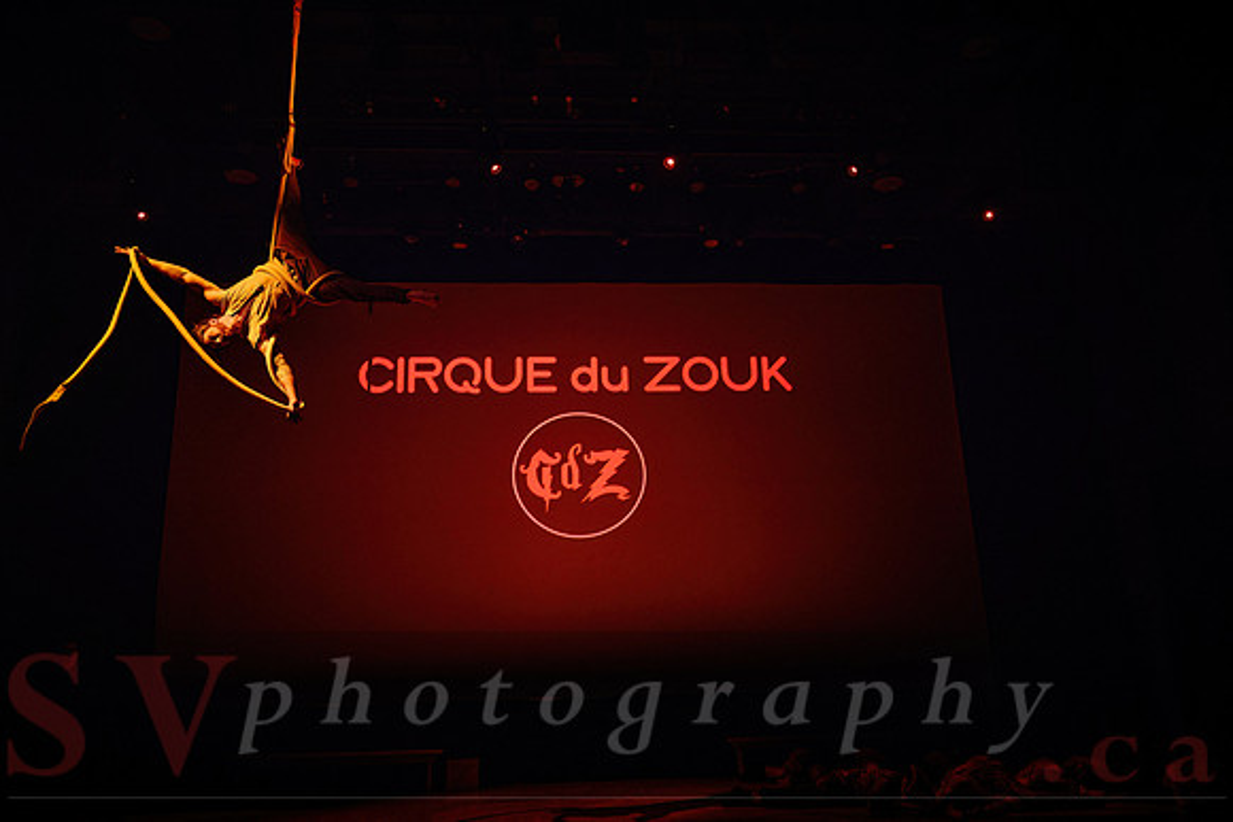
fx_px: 1030
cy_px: 410
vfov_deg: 43.5
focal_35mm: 30
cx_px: 635
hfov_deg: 61.8
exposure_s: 1/160
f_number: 2.8
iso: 1600
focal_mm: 28.5
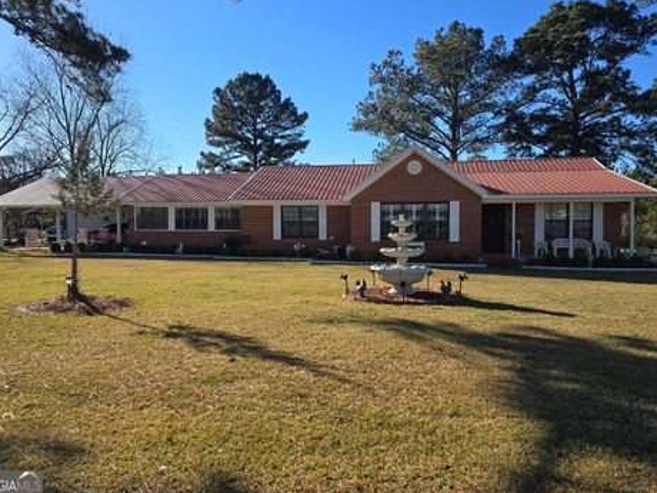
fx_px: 474
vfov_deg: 54.8
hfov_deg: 69.4
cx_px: 320
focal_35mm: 25
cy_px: 229
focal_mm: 6.3
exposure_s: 1/556
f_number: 1.7
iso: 12
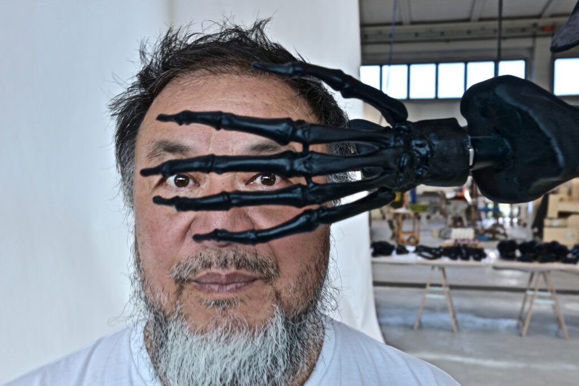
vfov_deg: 31.9
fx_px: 676
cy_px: 193
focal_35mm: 42
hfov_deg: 46.4
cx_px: 290
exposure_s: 1/40
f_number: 11
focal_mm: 42
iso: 400
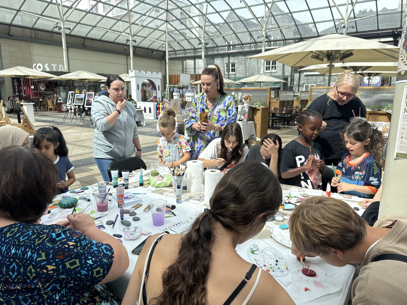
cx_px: 204
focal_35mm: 24
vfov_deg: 56.8
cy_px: 152
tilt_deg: -10.6
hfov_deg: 71.6
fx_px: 282
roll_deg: +0.2
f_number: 1.78
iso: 80
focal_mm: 6.76
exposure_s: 1/925
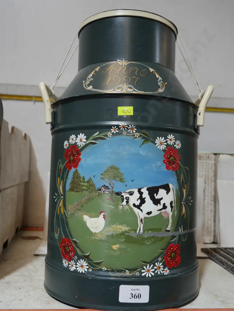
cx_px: 117
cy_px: 156
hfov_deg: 39.7
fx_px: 324
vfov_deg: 51.3
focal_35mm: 36
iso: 400
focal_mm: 18
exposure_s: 1/60
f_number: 4
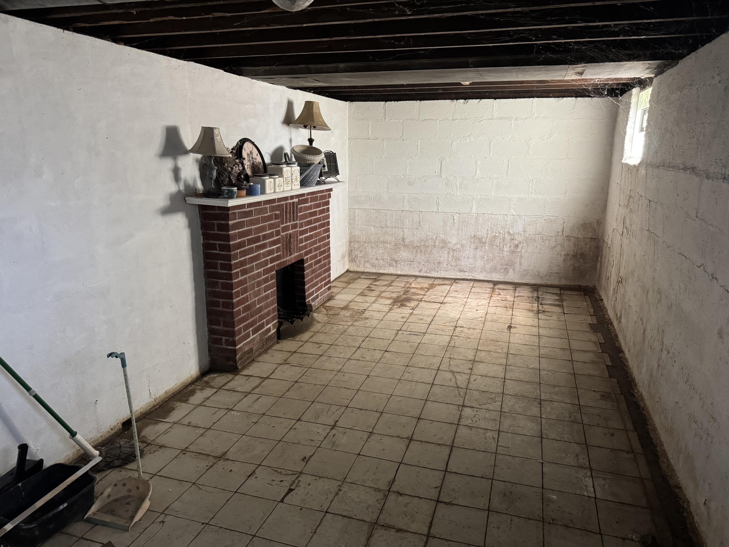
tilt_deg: -14.8
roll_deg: -0.7
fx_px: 505
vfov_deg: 56.8
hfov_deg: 71.6
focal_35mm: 24
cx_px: 364
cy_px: 274
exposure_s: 1/60
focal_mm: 6.76
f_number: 1.78
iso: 640
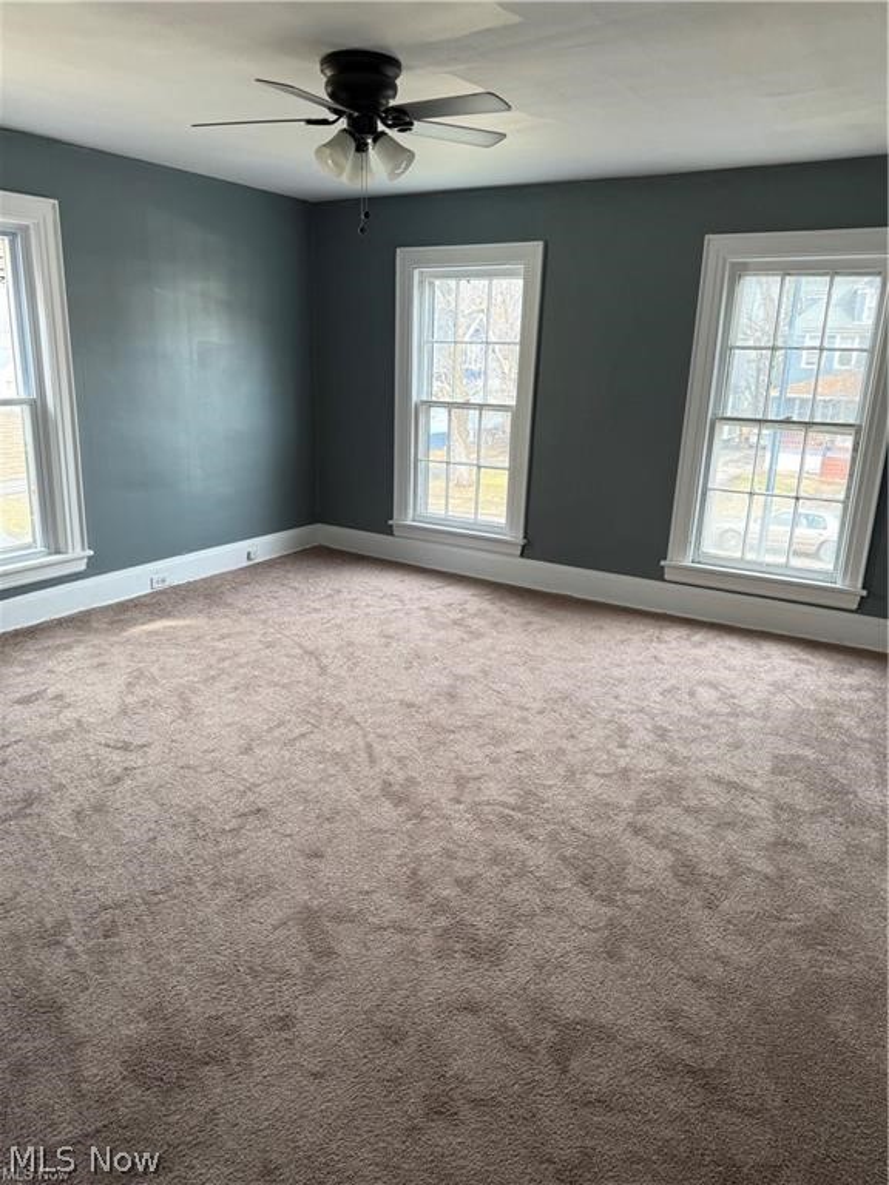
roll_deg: -0.4
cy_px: 592
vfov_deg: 71.6
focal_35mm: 24
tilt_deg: -16.8
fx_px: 822
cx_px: 444
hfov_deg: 56.8
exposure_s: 1/121
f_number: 1.78
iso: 100
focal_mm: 6.76
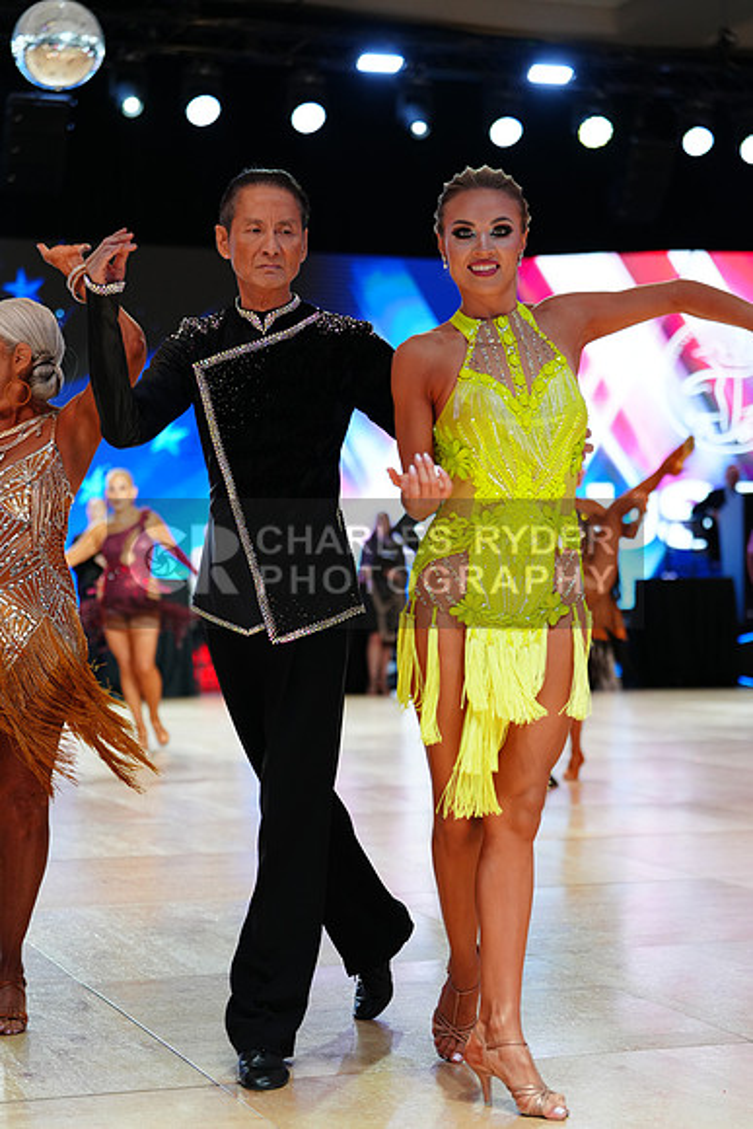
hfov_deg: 19.5
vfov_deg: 28.8
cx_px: 376
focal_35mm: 70
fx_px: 2195
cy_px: 564
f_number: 2.8
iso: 800
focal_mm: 70
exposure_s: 1/400
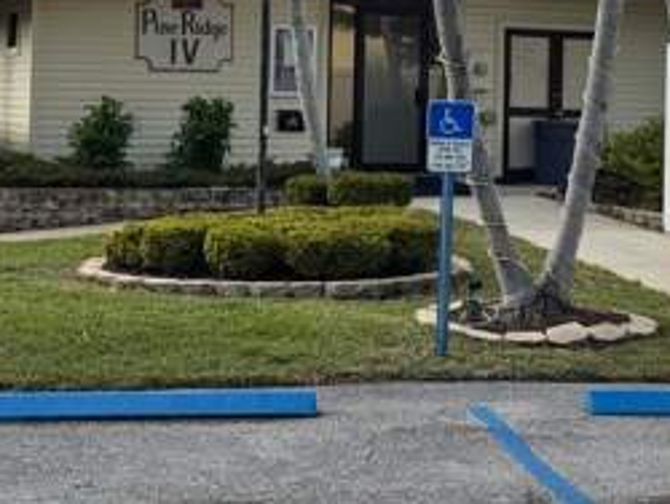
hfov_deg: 21.2
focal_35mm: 92
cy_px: 24
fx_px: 1782
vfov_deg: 15.8
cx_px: 445
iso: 64
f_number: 1.78
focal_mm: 6.76
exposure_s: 1/4608
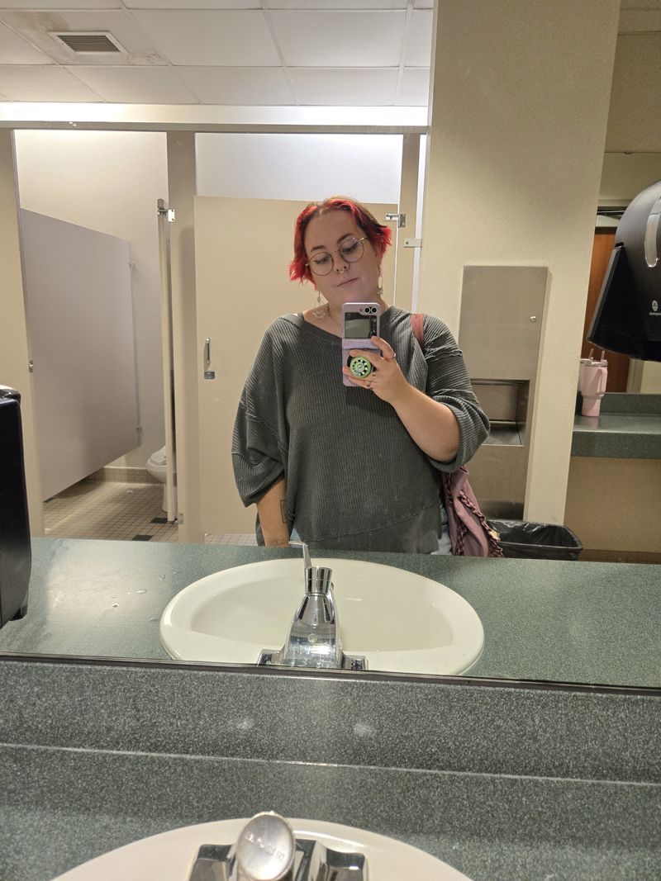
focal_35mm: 23
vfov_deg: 73.9
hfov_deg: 58.9
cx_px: 330
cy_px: 440
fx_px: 586
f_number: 1.8
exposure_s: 1/120
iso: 500
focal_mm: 5.4
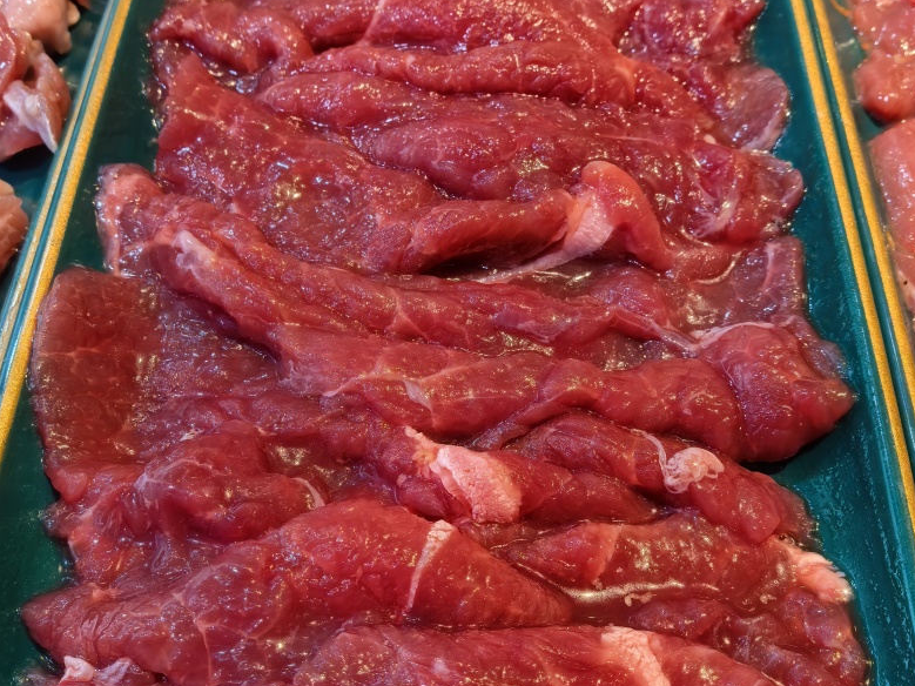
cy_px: 332
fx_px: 978
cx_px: 450
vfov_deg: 38.7
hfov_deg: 50.1
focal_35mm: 37
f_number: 4
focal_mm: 6.98
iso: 400
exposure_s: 1/33.3
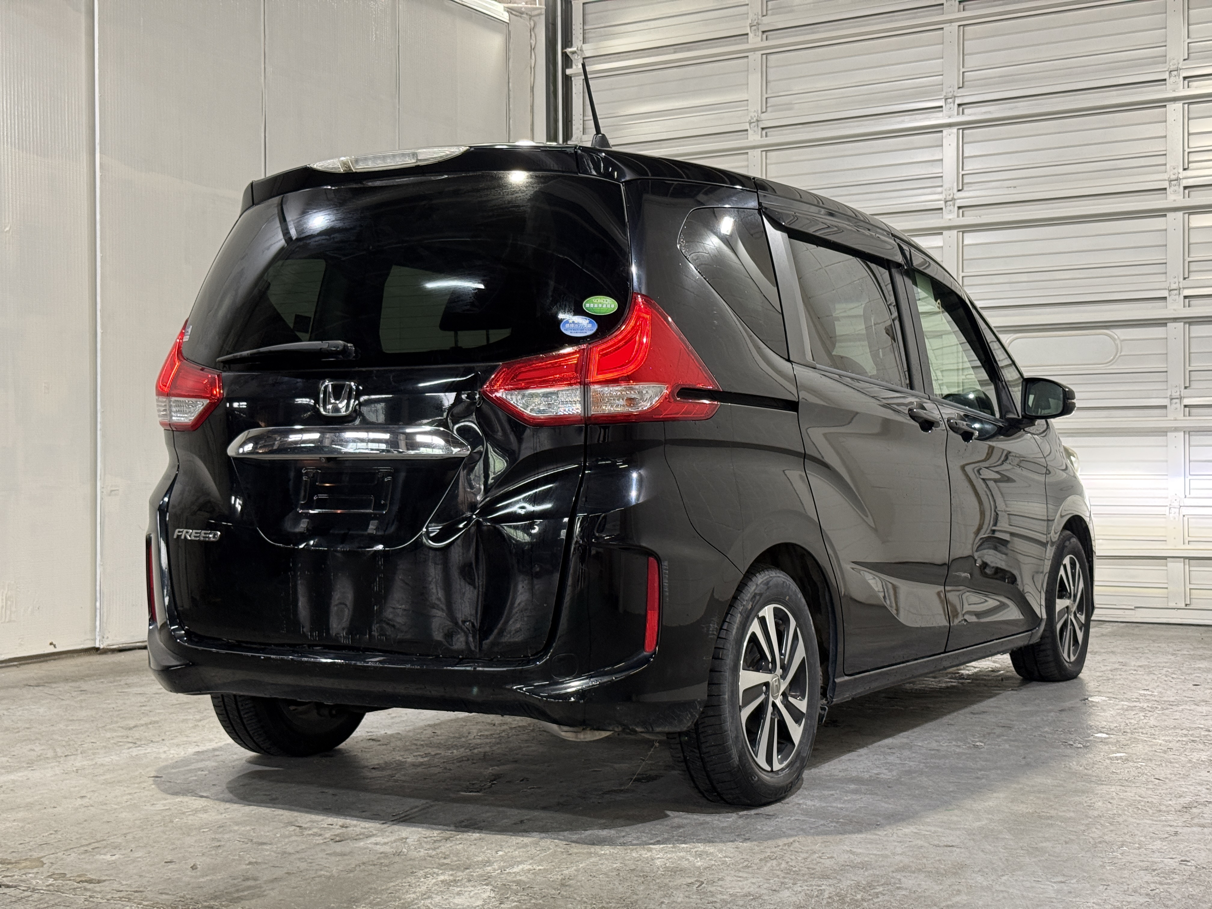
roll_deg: -0.3
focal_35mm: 48
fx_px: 1681
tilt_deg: +0.8
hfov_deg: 39.7
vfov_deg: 30.3
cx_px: 606
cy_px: 454
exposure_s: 1/60
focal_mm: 6.76
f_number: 1.78
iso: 160
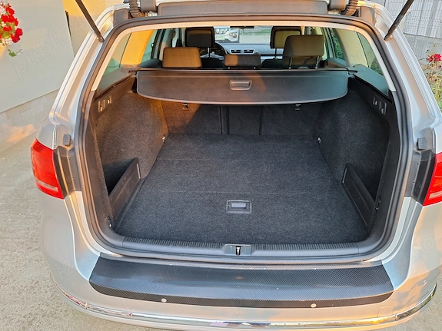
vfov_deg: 56.8
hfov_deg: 71.6
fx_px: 306
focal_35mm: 24
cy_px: 164
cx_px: 224
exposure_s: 1/50
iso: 125
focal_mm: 5.54
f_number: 1.8
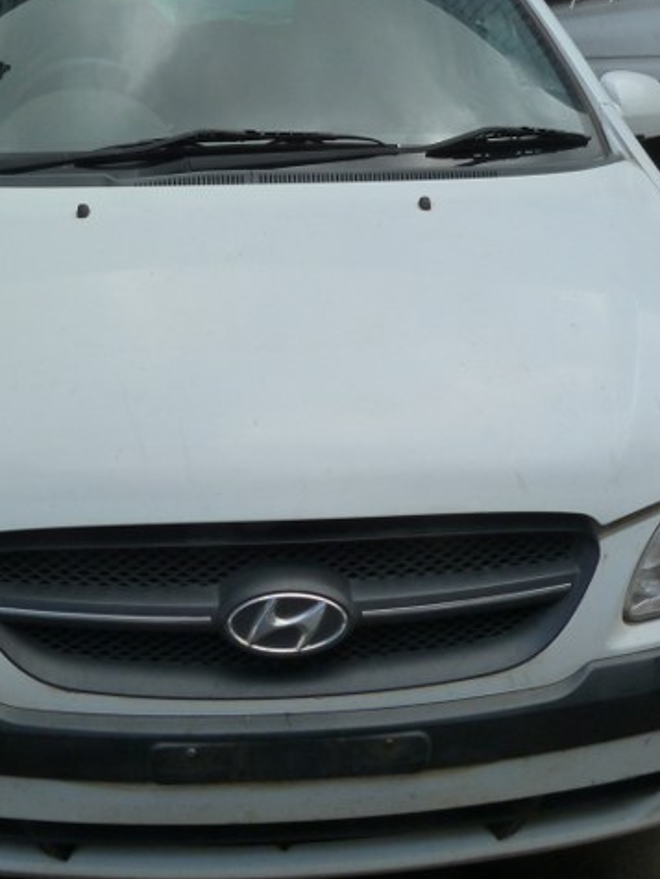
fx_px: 1068
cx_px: 266
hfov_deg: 34.2
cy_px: 353
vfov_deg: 44.6
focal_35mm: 42
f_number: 4
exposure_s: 1/160
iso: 125
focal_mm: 4.5
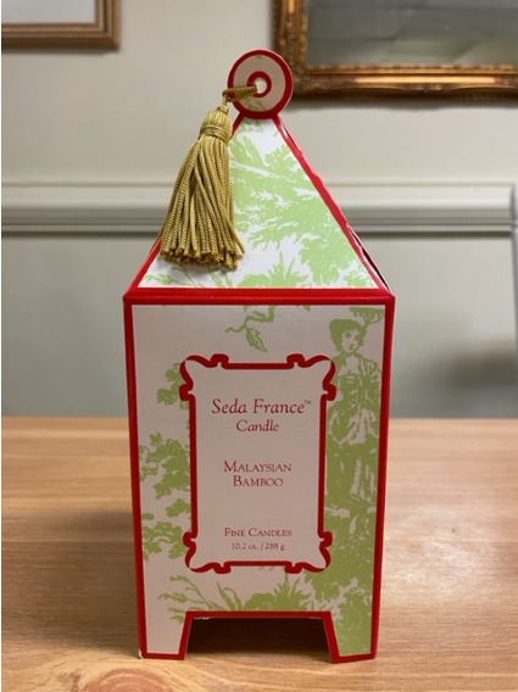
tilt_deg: -11.2
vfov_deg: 67.3
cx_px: 259
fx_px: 520
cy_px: 346
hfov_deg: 53.0
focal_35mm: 26
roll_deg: -0.5
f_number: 1.6
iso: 125
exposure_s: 1/60
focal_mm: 4.2
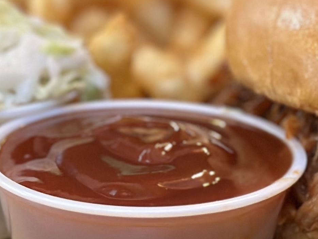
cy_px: -1
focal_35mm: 208
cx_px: 251
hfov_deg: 9.5
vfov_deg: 7.1
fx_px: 1911
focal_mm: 6.86
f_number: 1.78
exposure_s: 1/60
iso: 250
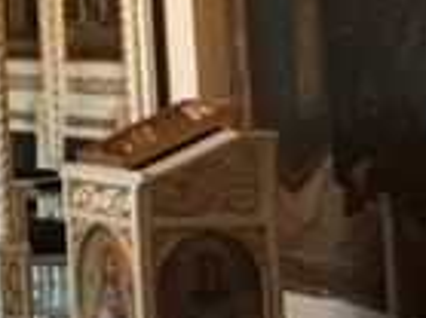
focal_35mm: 167
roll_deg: +0.4
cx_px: -653
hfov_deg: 10.1
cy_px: -113
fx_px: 2053
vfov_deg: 8.7
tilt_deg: +3.8
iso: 200
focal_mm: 4.15
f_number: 2.2
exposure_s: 1/17
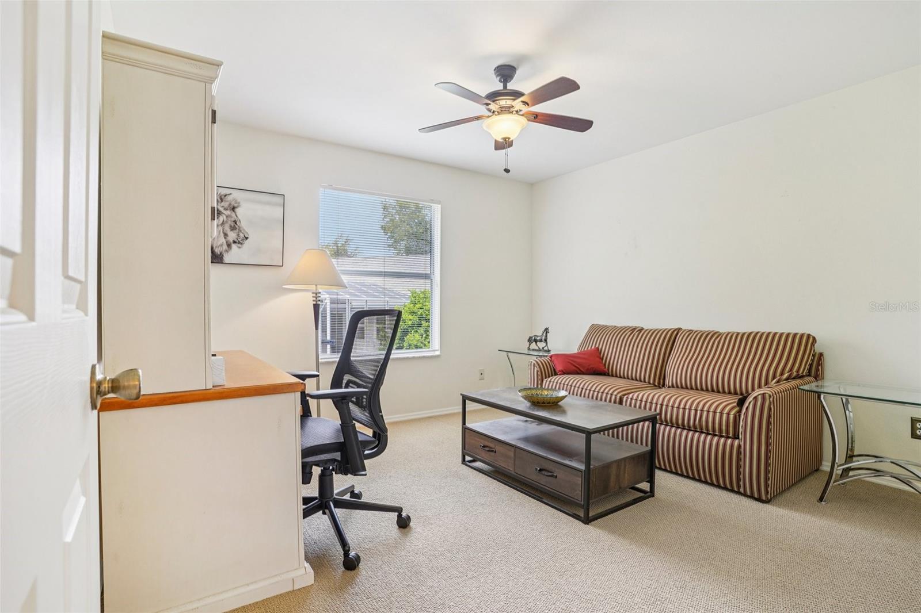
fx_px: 435
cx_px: 460
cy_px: 306
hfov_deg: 93.3
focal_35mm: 17
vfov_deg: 70.4
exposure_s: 1/30
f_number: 8
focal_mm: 17
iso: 400
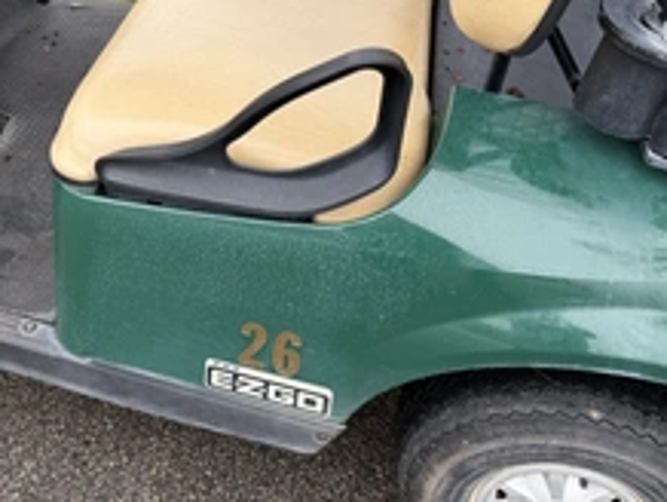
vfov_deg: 31.5
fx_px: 849
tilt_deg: -34.0
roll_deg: +1.3
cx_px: 181
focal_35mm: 44
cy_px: 58
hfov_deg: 41.8
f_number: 1.78
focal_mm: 6.76
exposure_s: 1/849
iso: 80
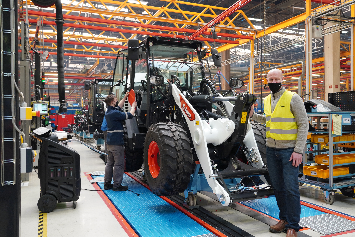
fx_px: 311
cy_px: 118
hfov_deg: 59.5
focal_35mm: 32
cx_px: 178
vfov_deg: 41.7
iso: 400
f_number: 4
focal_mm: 21
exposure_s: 1/40
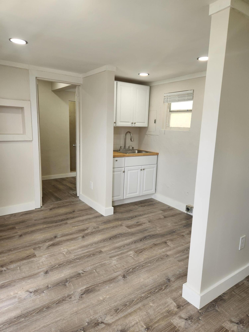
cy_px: 166
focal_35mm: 23
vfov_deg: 73.9
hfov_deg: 58.9
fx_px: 221
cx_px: 124
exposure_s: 1/180
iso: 80
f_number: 1.8
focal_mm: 5.4
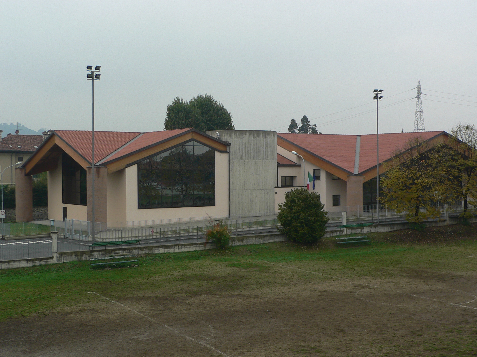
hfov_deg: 37.5
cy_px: 178
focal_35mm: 51
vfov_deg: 28.6
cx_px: 238
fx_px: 703
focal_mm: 6.7
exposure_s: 1/100
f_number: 3.7
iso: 80
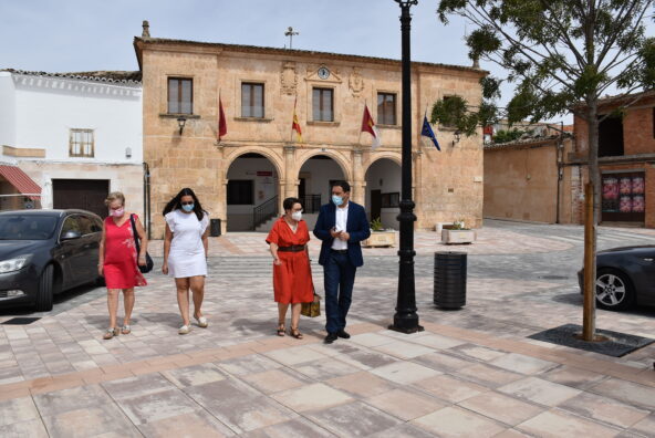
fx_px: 492
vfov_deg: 48.0
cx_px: 328
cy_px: 219
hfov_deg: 67.3
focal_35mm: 27
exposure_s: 1/400
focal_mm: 18
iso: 200
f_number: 10
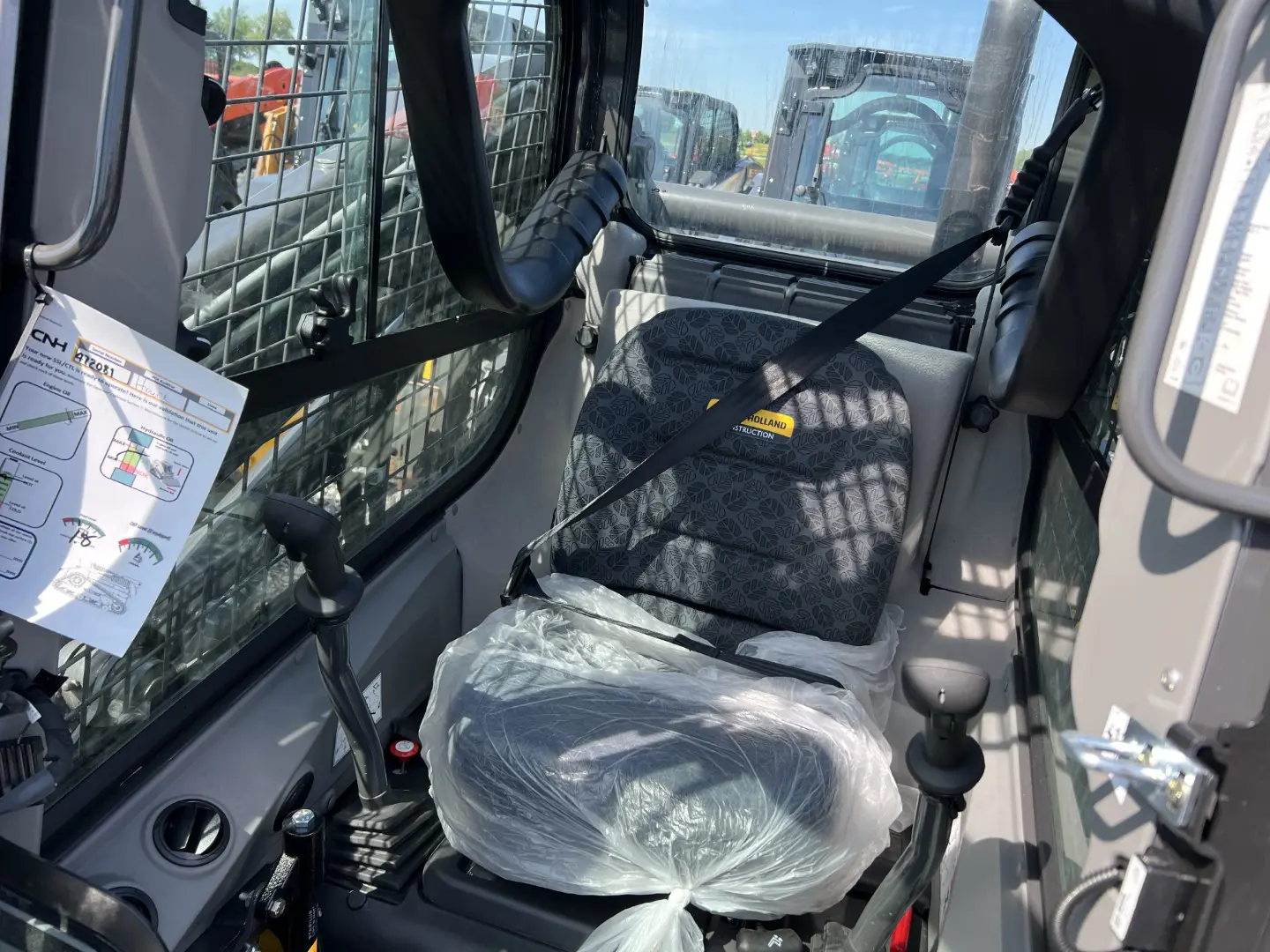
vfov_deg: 53.1
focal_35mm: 26
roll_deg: -7.0
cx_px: 635
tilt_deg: -19.1
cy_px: 476
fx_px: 954
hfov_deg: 67.3
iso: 50
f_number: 1.5
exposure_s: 1/723
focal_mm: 5.7
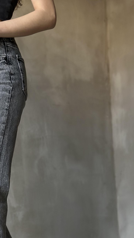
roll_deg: +0.4
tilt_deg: +3.6
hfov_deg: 13.8
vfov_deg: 24.6
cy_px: 164
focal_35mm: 86
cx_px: -8
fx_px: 543
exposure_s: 1/60
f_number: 1.78
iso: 250
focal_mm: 6.86
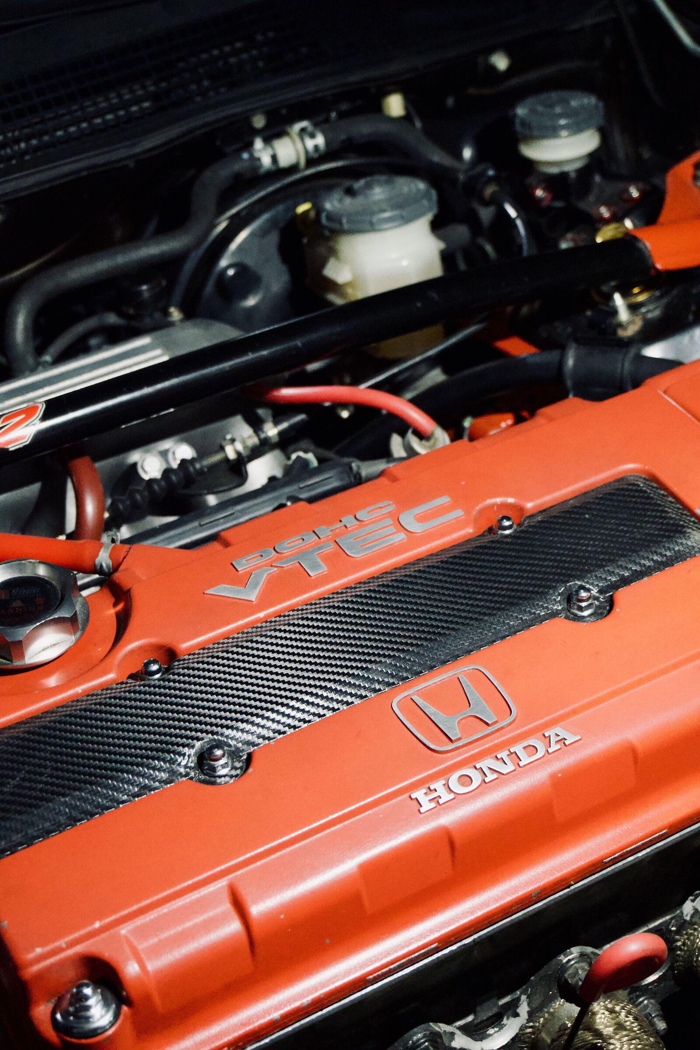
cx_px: 350
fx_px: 1837
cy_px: 525
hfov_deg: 21.6
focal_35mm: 63
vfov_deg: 31.9
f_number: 5.6
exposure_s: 1/10
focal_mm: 42
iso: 6400
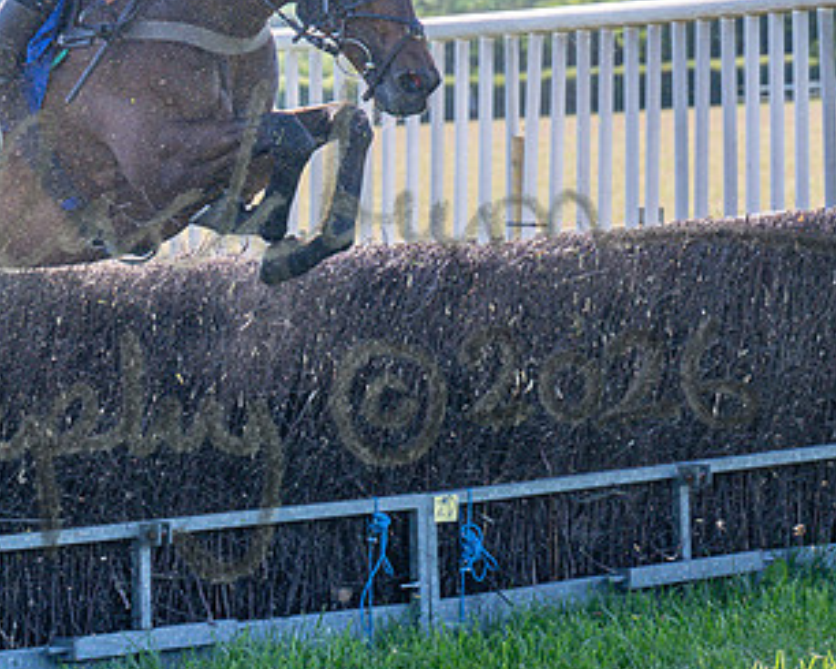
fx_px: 5668
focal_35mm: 229
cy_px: 106
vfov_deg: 6.7
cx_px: 95
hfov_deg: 8.4
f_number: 4
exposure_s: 1/1250
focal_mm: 70
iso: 320
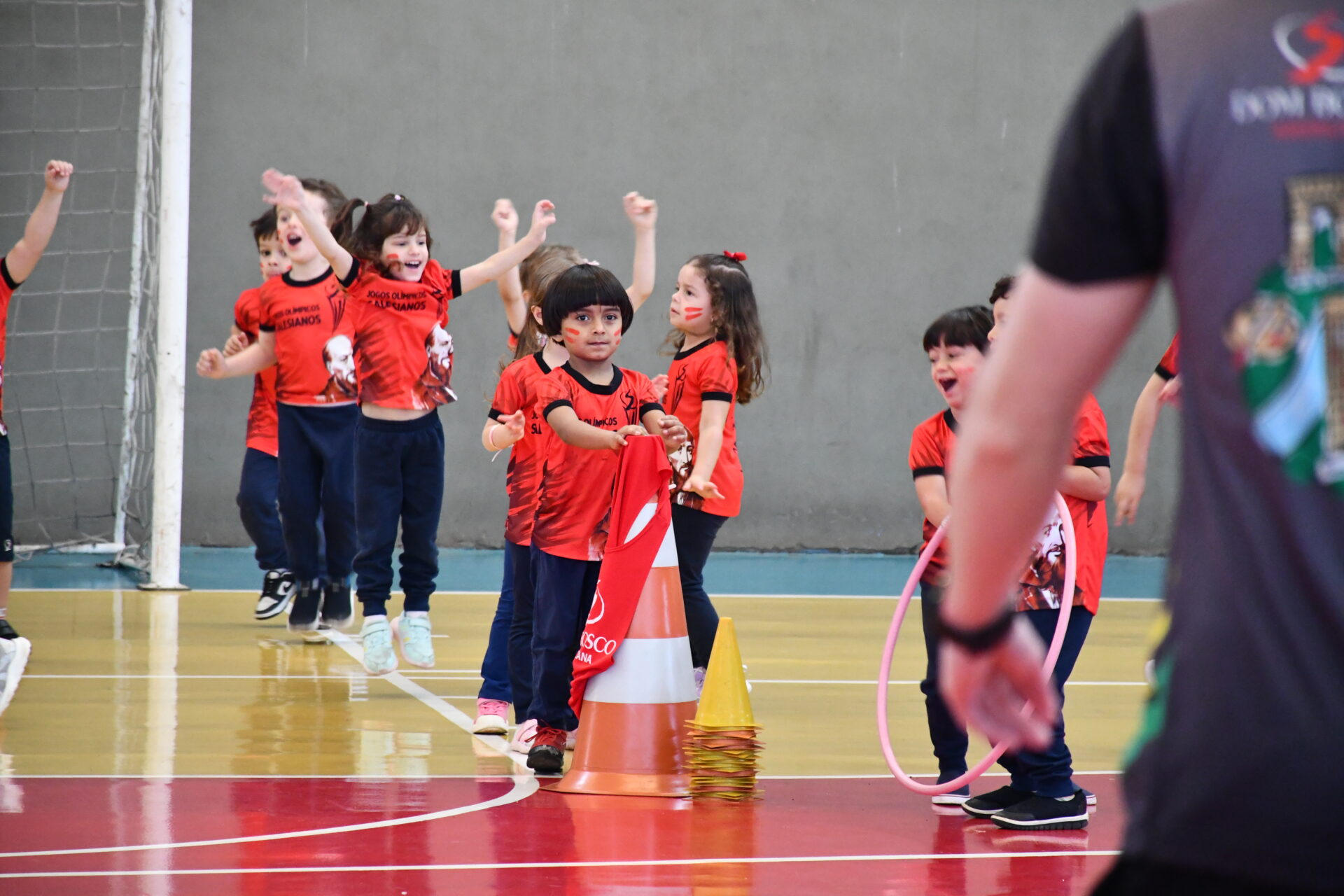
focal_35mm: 210
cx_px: 672
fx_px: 7839
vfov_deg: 6.5
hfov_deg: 9.8
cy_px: 448
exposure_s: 1/125
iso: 4000
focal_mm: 140
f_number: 5.6
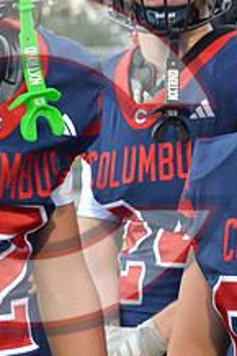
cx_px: 26
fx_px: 1682
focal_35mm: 170
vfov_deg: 12.1
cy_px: 157
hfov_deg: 8.0
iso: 2800
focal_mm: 55
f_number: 4.5
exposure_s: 1/500
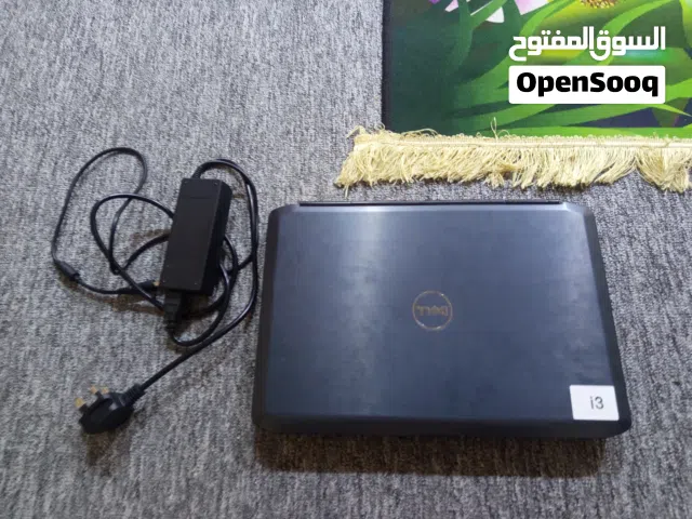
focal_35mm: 24
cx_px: 346
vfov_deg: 56.8
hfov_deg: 71.6
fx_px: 480
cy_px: 260
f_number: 1.7
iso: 1051
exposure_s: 1/25
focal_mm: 5.24
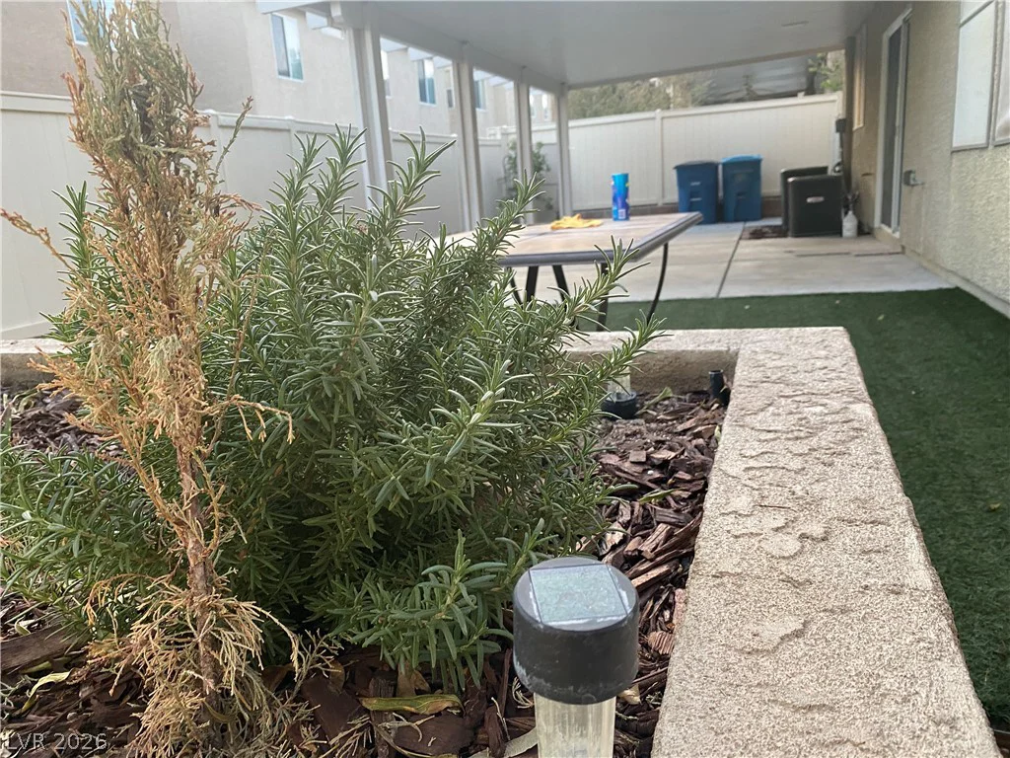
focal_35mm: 26
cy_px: 379
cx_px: 505
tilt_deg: -13.3
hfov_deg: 67.3
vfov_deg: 53.1
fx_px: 759
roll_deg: +4.5
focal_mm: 4.25
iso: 125
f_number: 1.8
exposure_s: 1/70
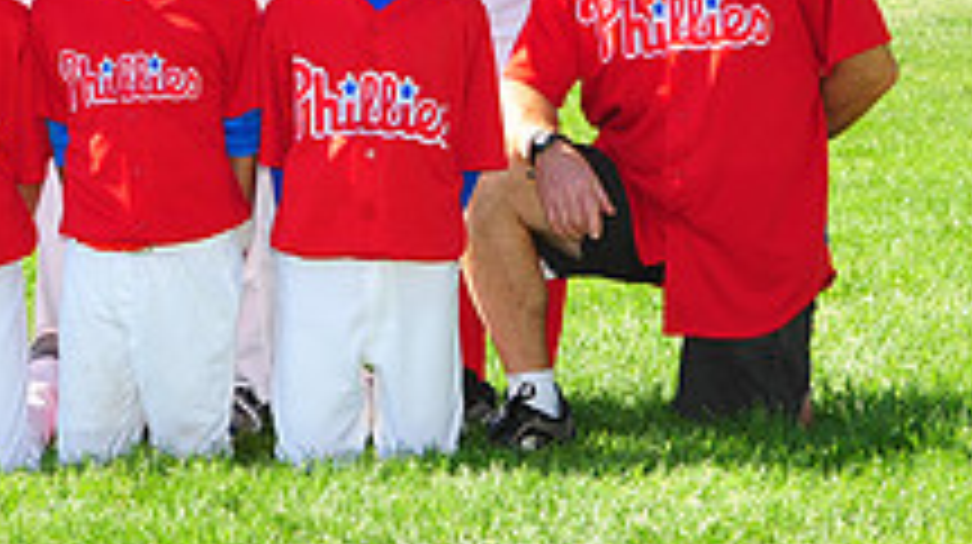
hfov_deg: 8.8
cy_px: -207
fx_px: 6231
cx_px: -122
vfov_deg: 5.0
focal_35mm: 242
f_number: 8
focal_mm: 86
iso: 200
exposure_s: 1/160
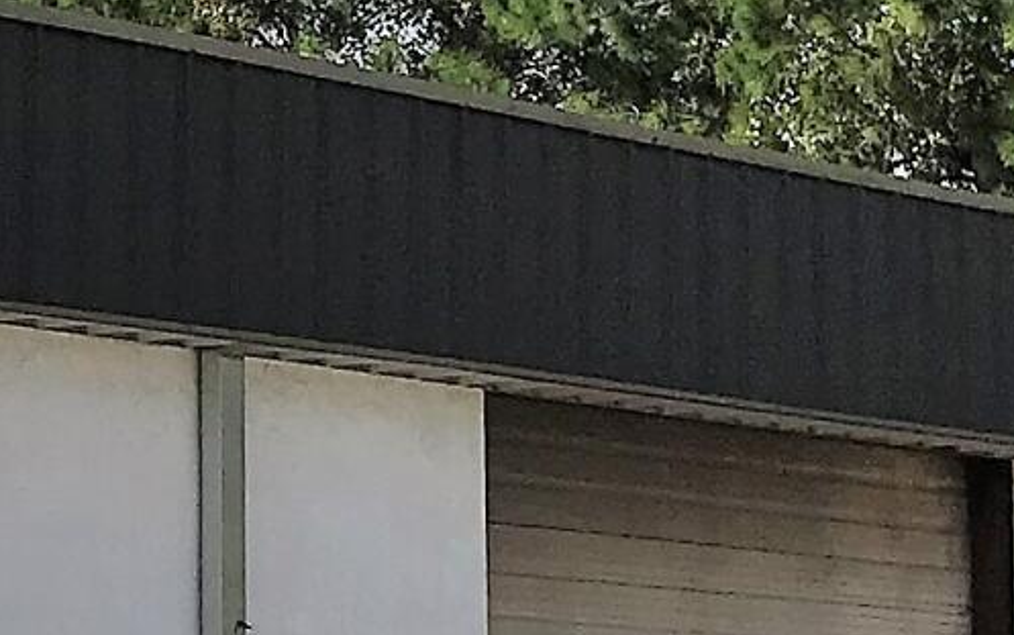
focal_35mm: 179
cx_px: -43
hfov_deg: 11.6
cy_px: 386
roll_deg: -1.2
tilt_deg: +7.4
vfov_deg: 7.3
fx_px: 4948
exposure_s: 1/3425
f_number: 1.8
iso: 20
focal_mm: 3.99
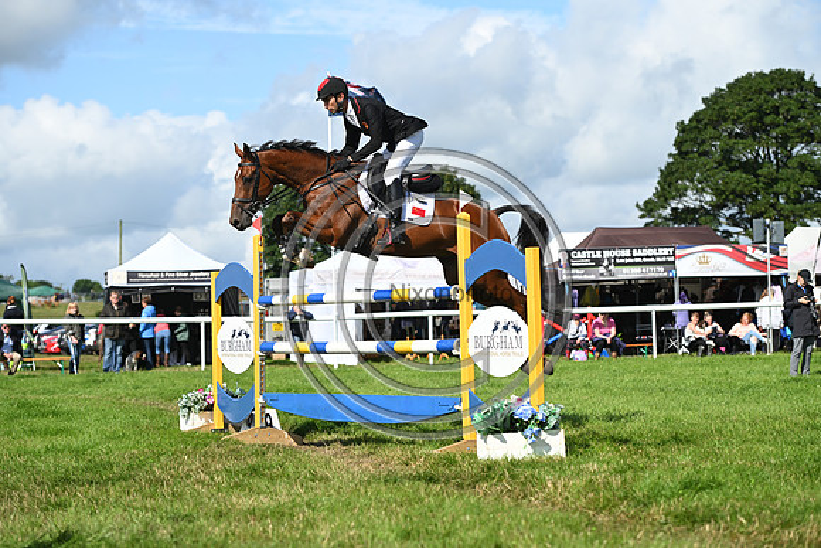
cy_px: 274
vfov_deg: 12.5
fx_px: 2509
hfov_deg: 18.6
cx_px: 410
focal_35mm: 110
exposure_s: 1/1250
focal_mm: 110
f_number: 4.5
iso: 140
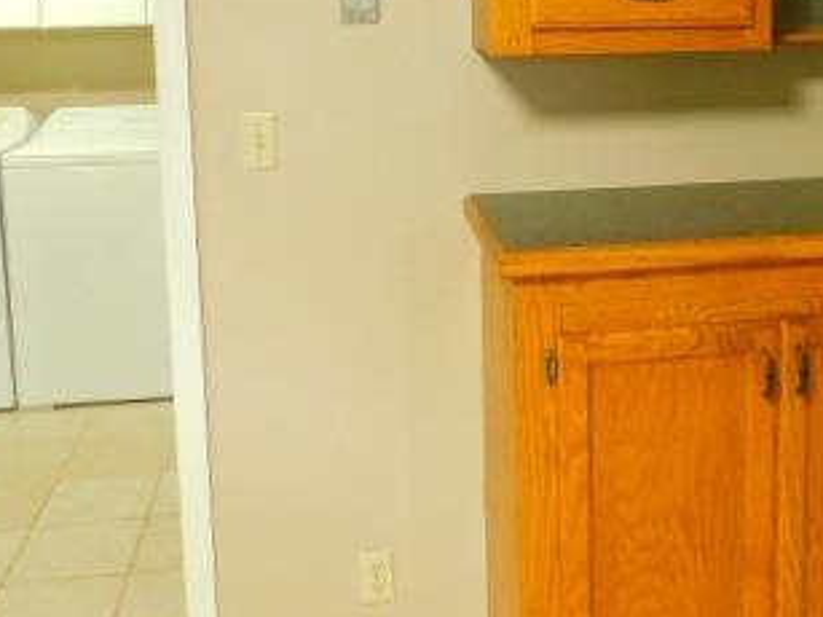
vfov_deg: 29.5
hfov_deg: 39.1
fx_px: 1141
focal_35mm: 48
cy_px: 110
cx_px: 566
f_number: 3
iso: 400
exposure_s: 1/30
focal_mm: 4
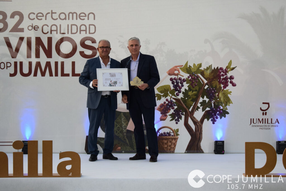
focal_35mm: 82
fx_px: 655
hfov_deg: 24.6
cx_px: 143
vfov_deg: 16.6
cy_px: 96
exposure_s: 1/500
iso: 800
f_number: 5.6
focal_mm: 55
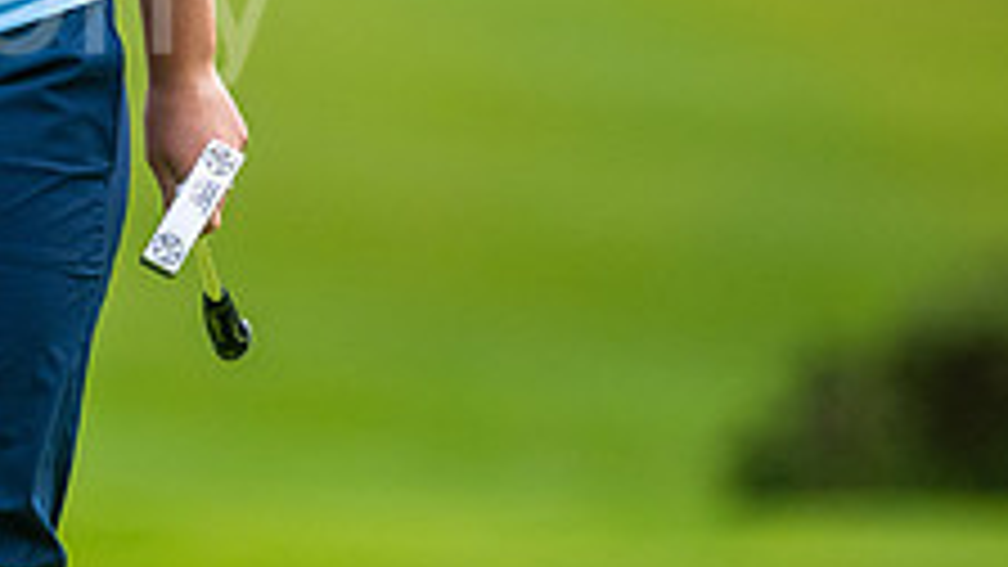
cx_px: -284
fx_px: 32608
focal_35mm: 1220
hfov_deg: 1.8
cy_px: -230
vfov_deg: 1.0
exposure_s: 1/2000
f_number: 4.5
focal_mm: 300
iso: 320
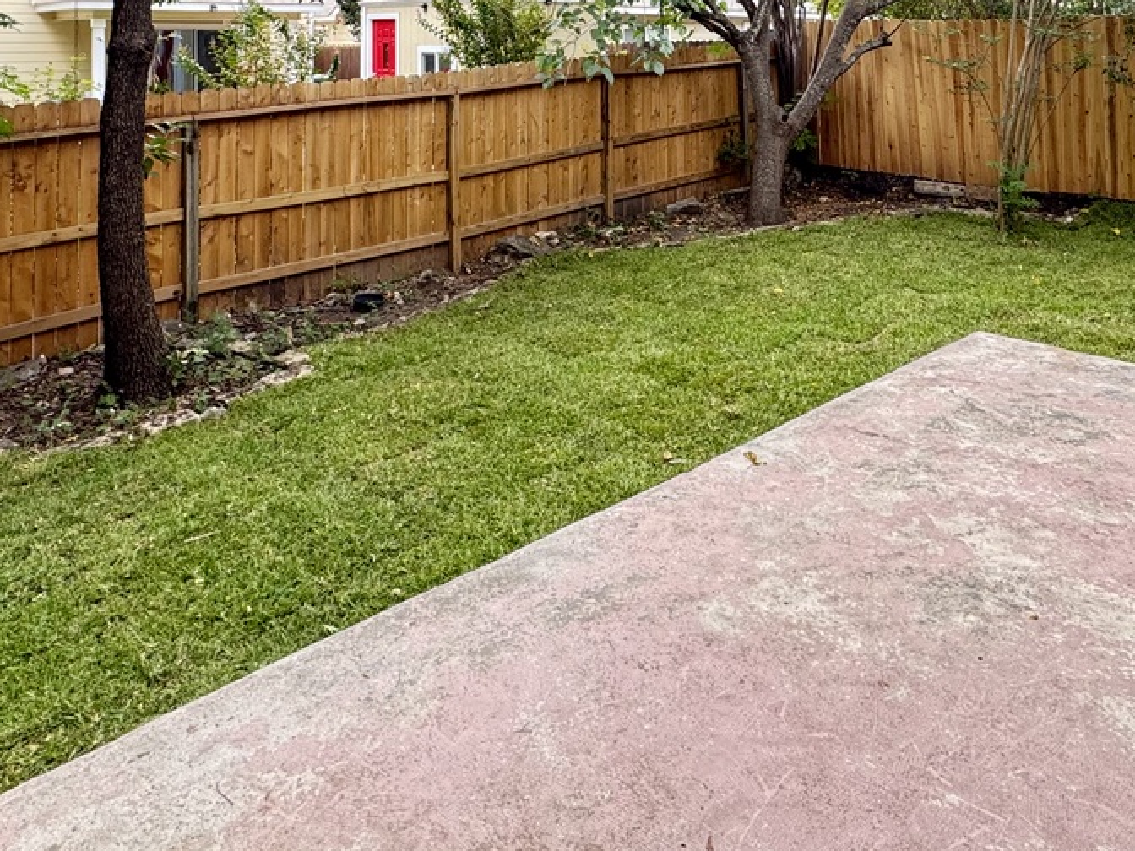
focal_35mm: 30
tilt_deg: +0.2
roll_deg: -0.3
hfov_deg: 59.9
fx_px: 984
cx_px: 595
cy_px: 42
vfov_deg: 41.9
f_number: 2.2
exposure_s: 1/99
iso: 160
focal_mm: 2.22
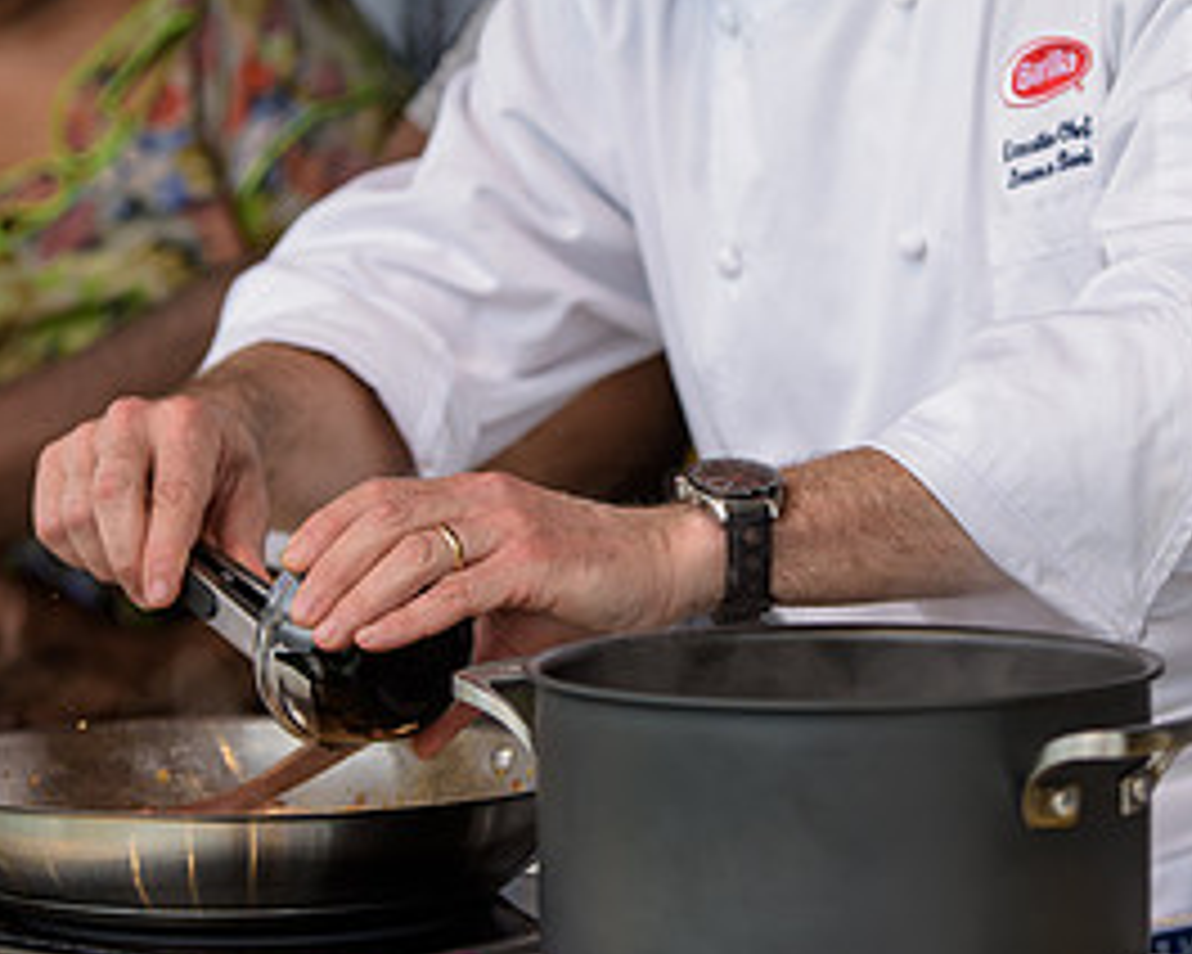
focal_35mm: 251
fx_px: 8855
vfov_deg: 6.2
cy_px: 164
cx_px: 679
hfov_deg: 7.7
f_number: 3.2
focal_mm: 122
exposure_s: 1/1250
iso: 250
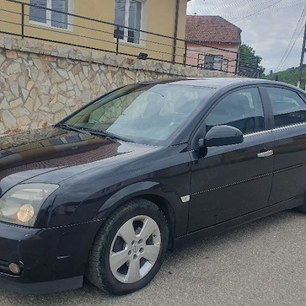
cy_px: 163
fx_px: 380
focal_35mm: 38
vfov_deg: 43.8
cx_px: 132
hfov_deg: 43.8
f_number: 2.4
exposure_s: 1/1250
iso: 50
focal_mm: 4.32
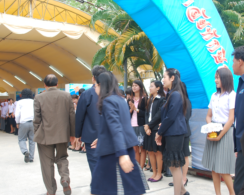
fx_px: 296
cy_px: 98
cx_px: 131
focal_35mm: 41
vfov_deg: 36.5
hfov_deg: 44.8
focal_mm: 24
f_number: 5
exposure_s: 1/100
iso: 200
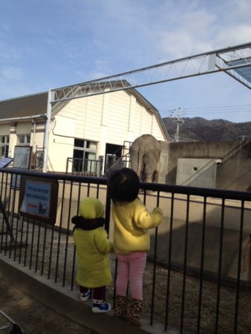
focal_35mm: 35
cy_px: 167
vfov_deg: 52.6
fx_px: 338
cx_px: 126
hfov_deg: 40.7
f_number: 2.4
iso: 50
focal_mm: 4.28
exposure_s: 1/1534
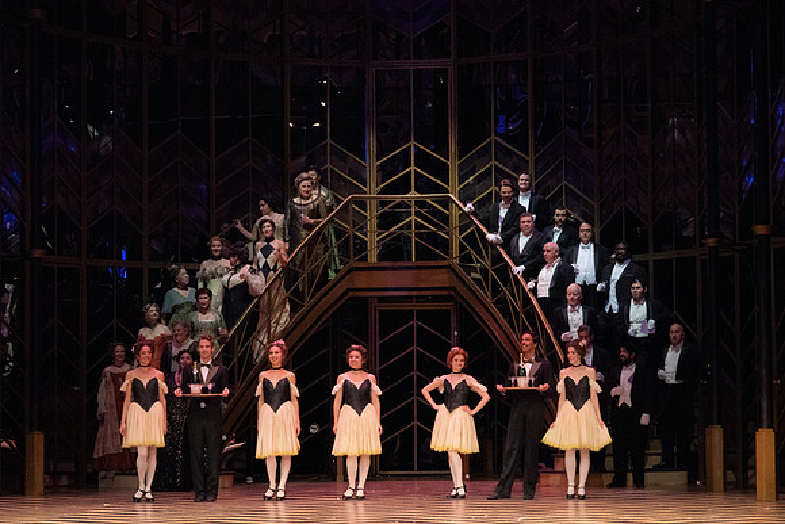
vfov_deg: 12.7
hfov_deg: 18.9
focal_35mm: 108
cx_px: 392
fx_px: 2355
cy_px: 262
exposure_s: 1/400
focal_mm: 108
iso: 12800
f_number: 14
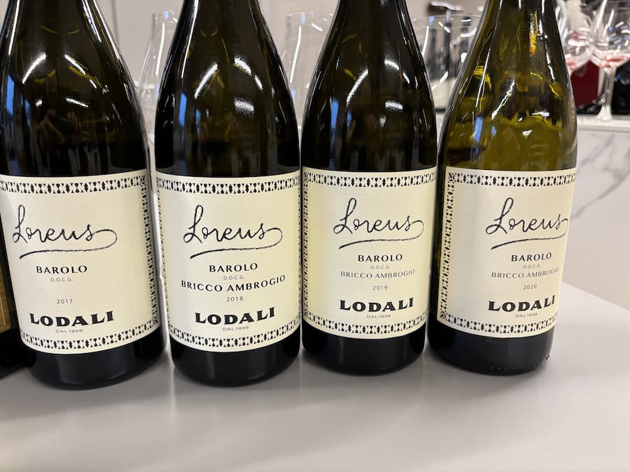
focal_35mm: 26
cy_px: 236
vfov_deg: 53.1
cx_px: 315
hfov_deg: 67.3
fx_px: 473
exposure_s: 1/60
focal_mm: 5.96
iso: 250
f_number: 1.6
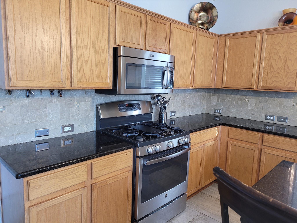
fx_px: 223
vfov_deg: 53.1
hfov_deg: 67.3
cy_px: 112
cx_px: 148
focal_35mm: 26
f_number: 1.8
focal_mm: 5.4
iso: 200
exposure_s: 1/40
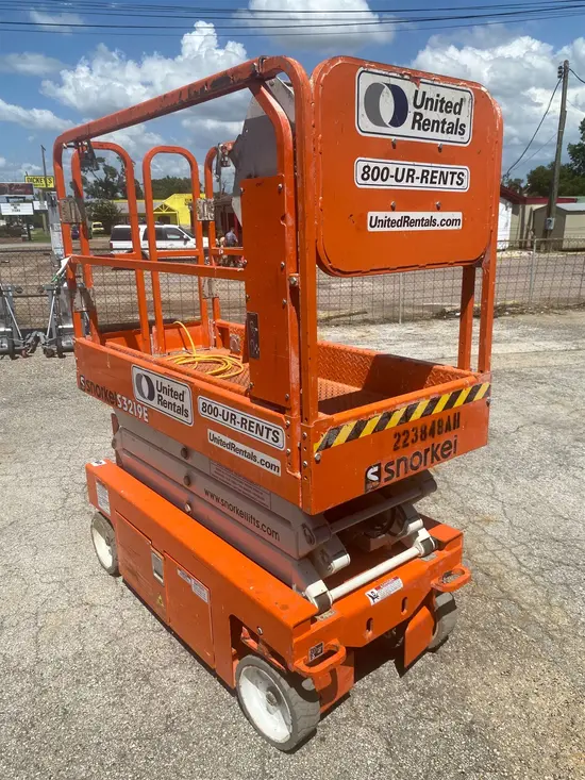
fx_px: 586
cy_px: 390
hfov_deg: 53.1
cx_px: 292
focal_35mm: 26
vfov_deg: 67.3
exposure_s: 1/4274
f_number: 1.8
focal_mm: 4.25
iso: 32
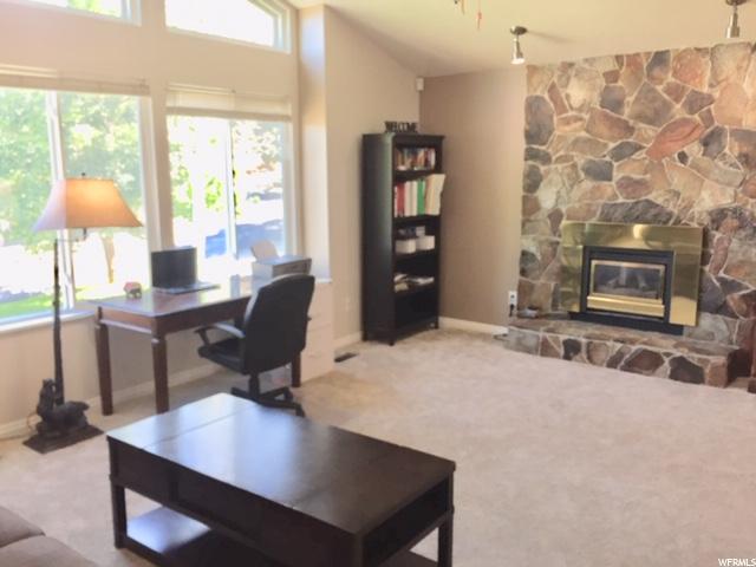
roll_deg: -0.9
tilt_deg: -9.6
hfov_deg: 61.7
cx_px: 378
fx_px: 633
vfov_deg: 48.2
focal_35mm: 29
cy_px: 284
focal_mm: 4.15
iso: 40
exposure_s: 1/30
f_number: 2.2
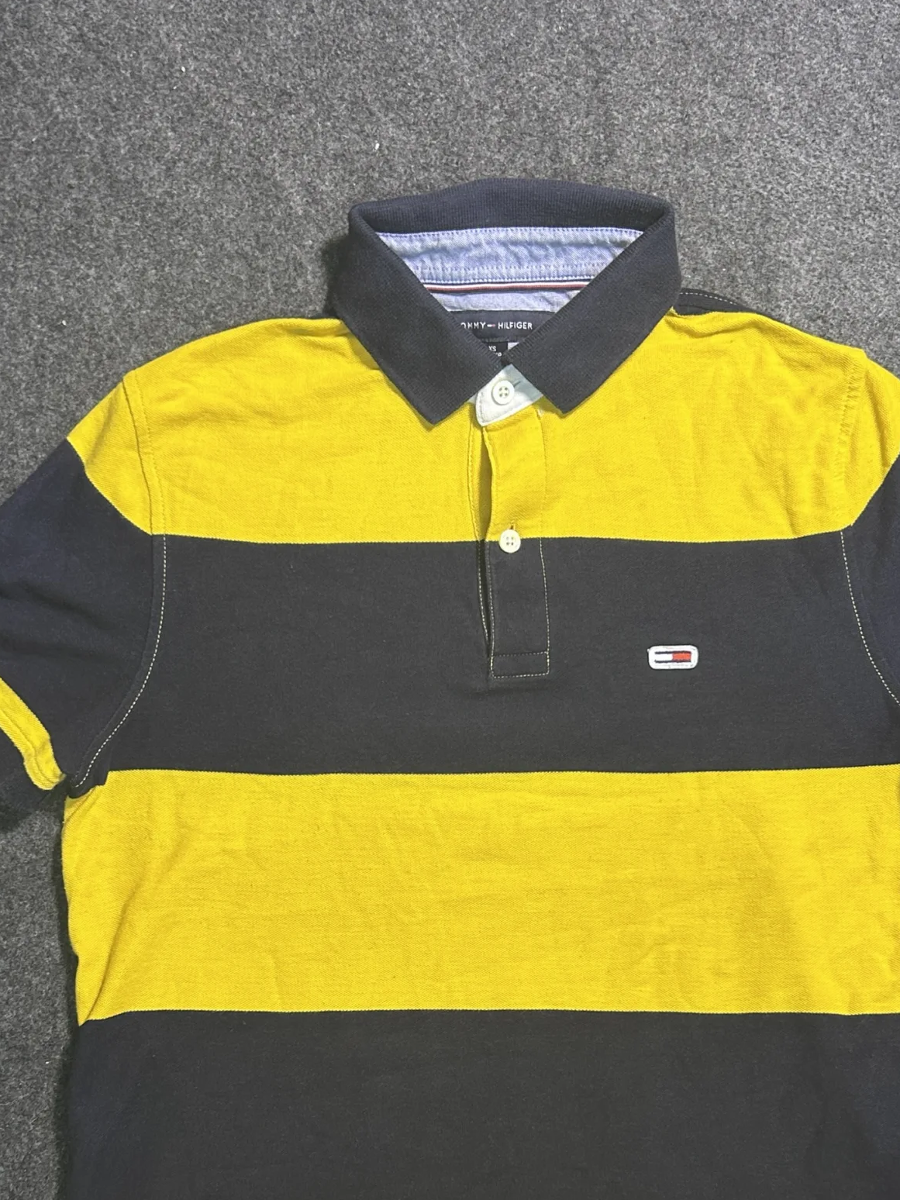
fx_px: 1491
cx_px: 482
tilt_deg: -66.2
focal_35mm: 43
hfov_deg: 33.6
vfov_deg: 42.6
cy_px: 888
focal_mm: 5.7
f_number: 1.5
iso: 125
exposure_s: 1/50
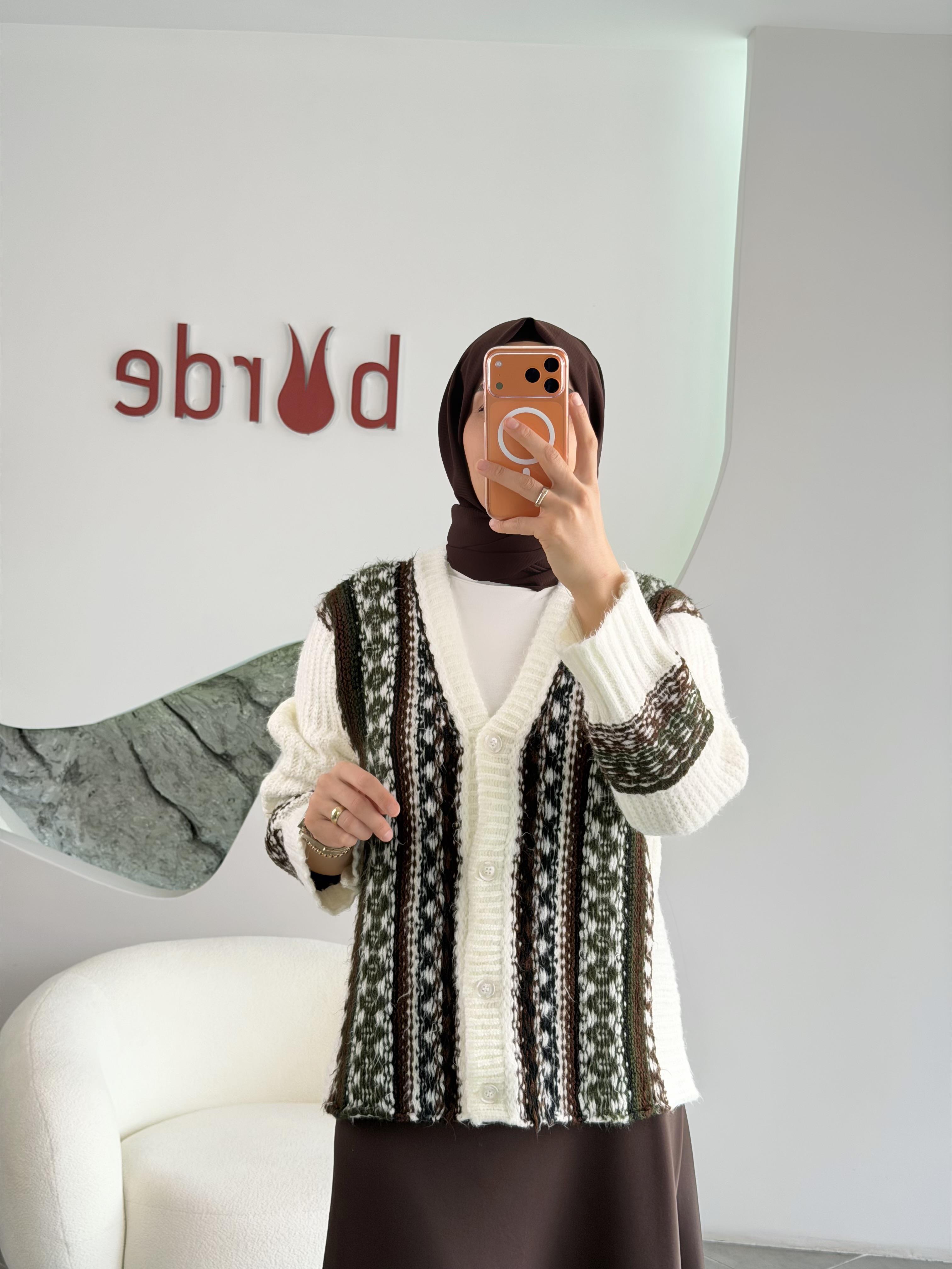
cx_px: 476
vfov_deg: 39.7
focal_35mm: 48
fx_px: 1760
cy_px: 634
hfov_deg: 30.3
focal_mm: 6.76
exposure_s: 1/188
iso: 50
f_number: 1.78
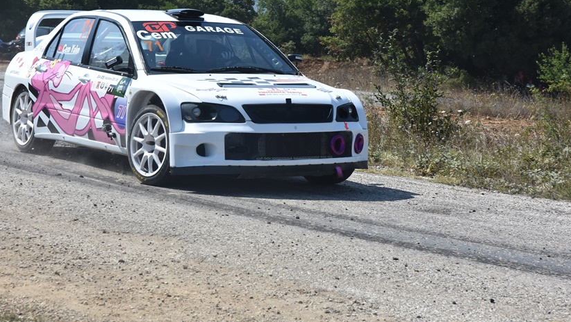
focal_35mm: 107
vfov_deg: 11.3
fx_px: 1621
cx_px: 247
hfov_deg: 20.0
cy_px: 96
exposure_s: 1/1000
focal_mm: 56
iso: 360
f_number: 8
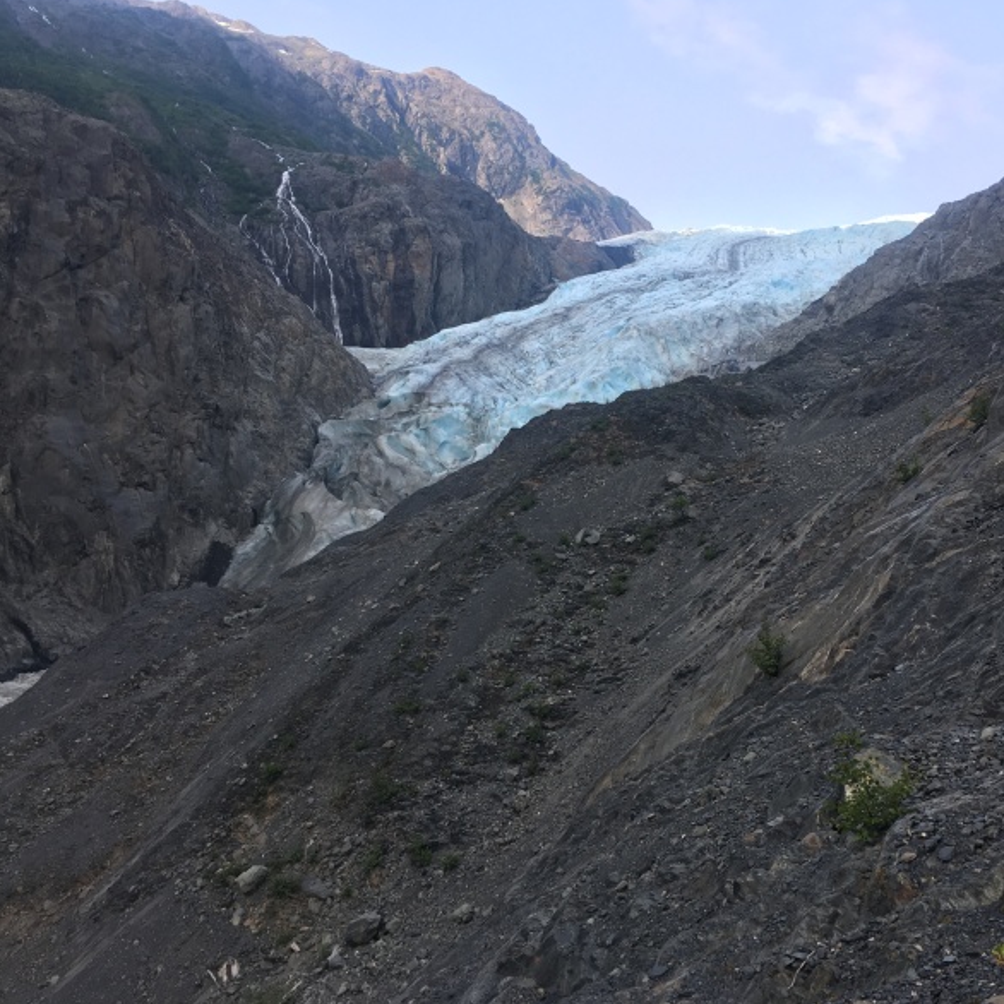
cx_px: 596
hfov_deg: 47.0
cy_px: 505
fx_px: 1148
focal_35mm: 35
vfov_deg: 47.2
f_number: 2.2
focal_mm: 4.15
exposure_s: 1/527
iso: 25
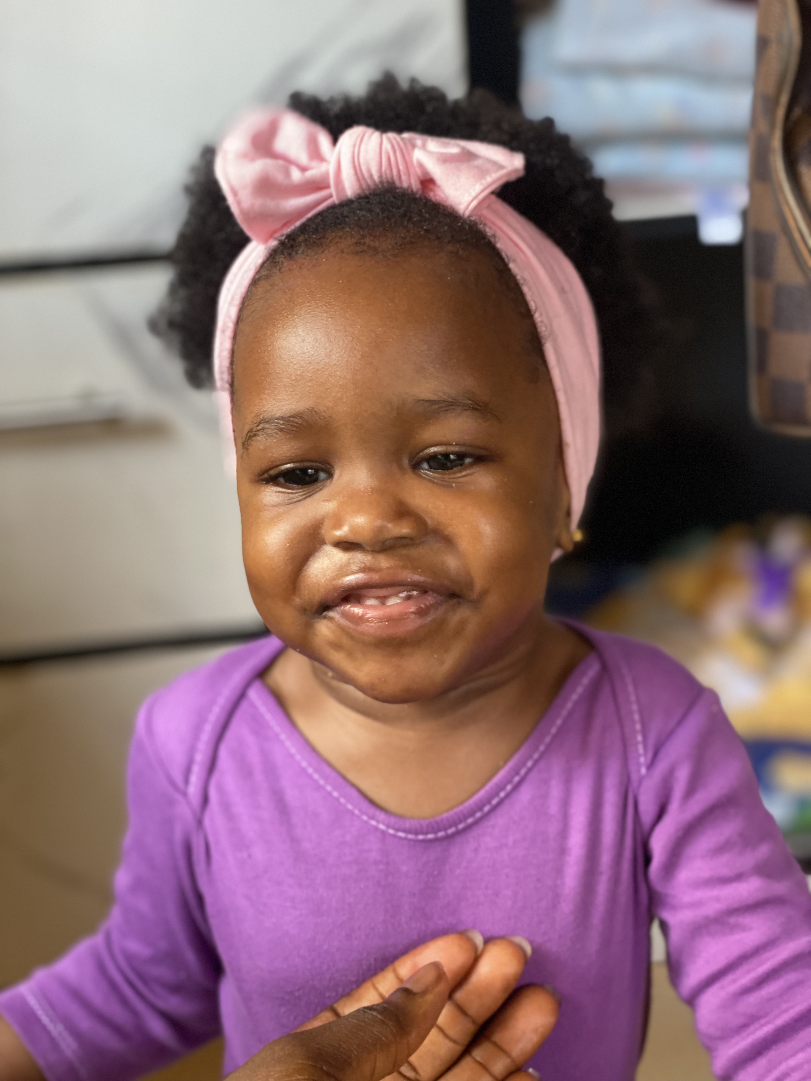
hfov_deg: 28.0
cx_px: 406
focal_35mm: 52
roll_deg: +4.5
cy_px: 540
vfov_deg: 36.8
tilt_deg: -22.7
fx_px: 1624
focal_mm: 6
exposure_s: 1/40
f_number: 2
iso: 250
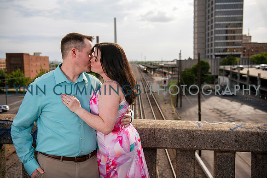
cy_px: 89
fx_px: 282
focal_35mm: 38
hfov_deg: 50.7
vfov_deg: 35.1
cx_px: 134
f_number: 4
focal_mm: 38
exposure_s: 1/2500
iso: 200
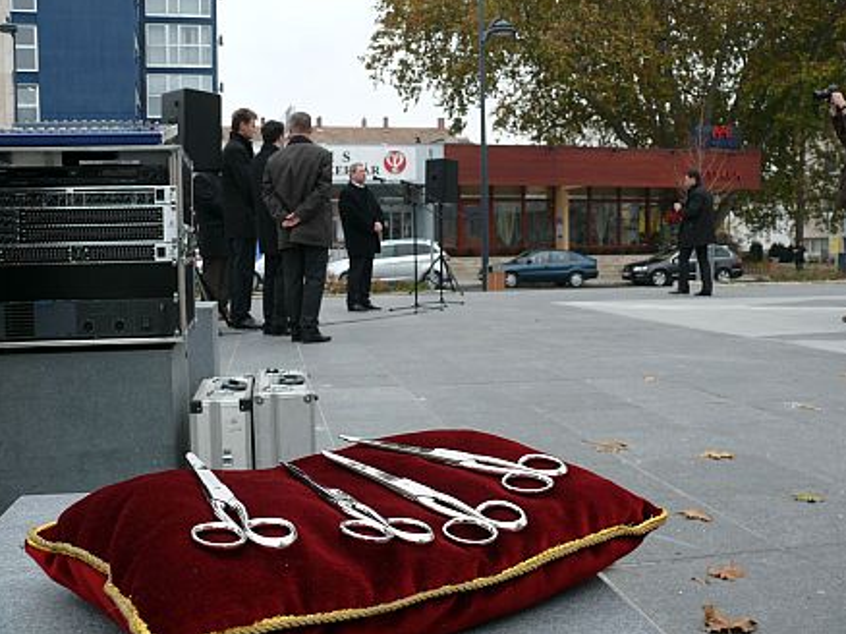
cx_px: 429
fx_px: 879
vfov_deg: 39.6
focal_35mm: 36
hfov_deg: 51.4
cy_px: 317
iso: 100
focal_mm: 7.4
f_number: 4
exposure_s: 1/125
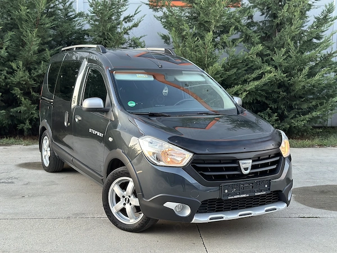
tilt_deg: -6.5
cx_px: 168
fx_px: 467
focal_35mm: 48
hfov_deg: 39.7
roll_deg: -0.9
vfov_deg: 30.3
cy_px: 126
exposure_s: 1/55
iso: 400
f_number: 1.78
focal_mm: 6.86
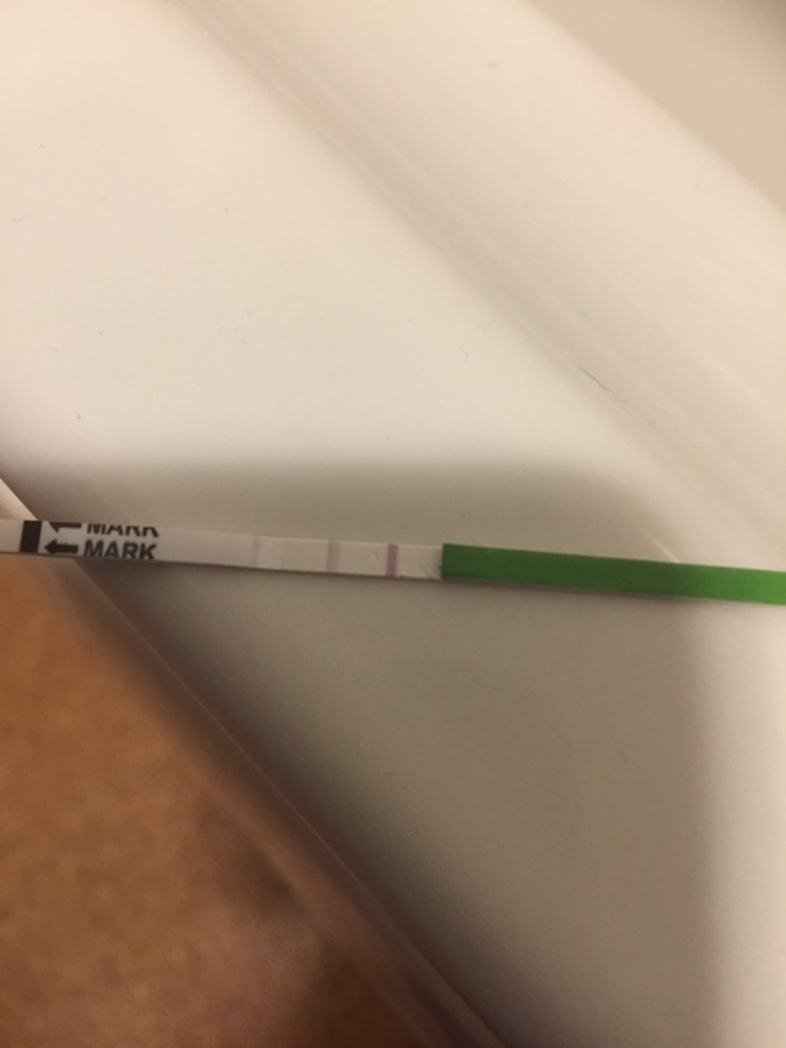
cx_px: 393
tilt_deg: -75.7
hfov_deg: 48.2
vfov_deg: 61.7
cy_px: 524
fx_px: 878
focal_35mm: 29
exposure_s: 1/10
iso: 125
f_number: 2.2
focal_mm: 4.15
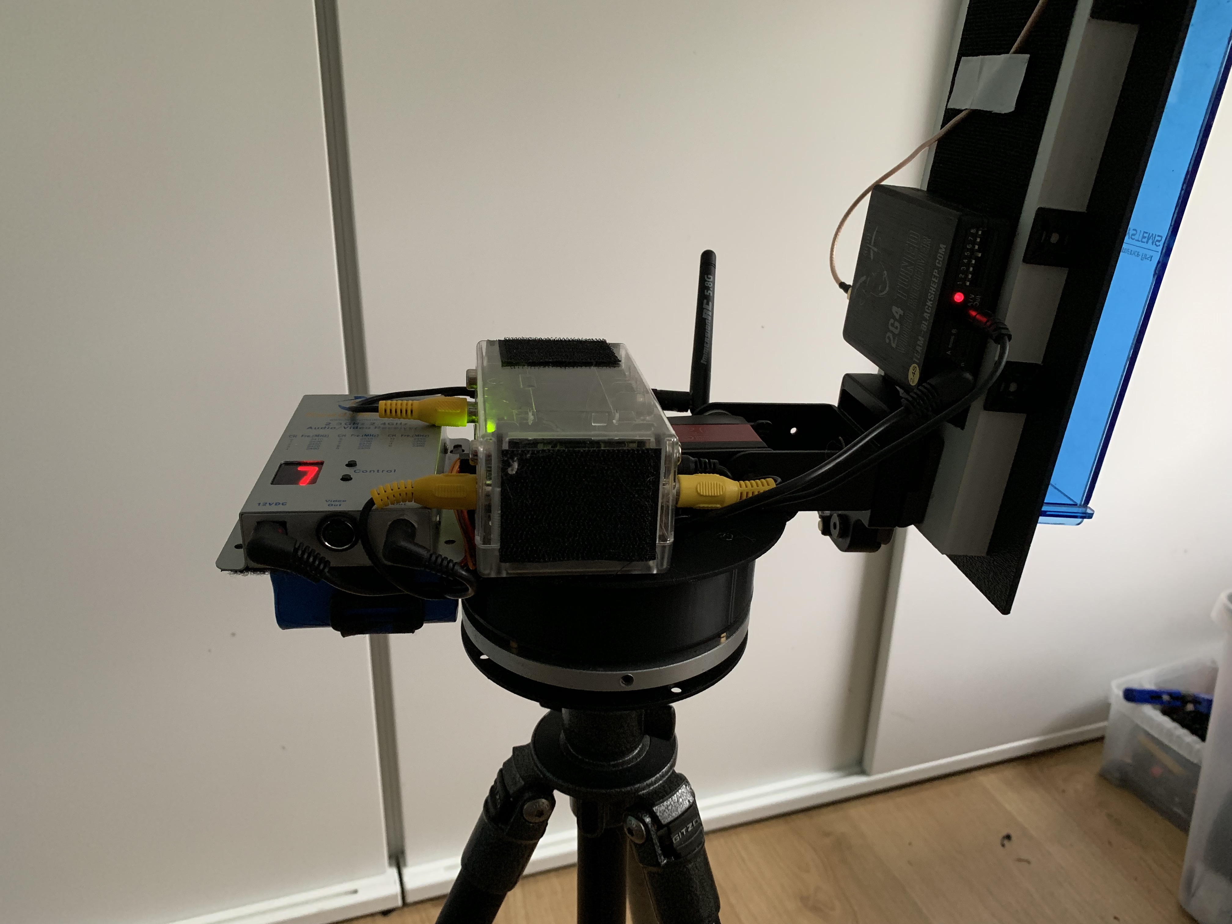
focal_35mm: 26
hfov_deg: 67.3
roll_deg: -2.2
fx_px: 925
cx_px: 616
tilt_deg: -22.2
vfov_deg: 53.1
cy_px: 462
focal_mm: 4.25
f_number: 1.8
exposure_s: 1/44
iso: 400
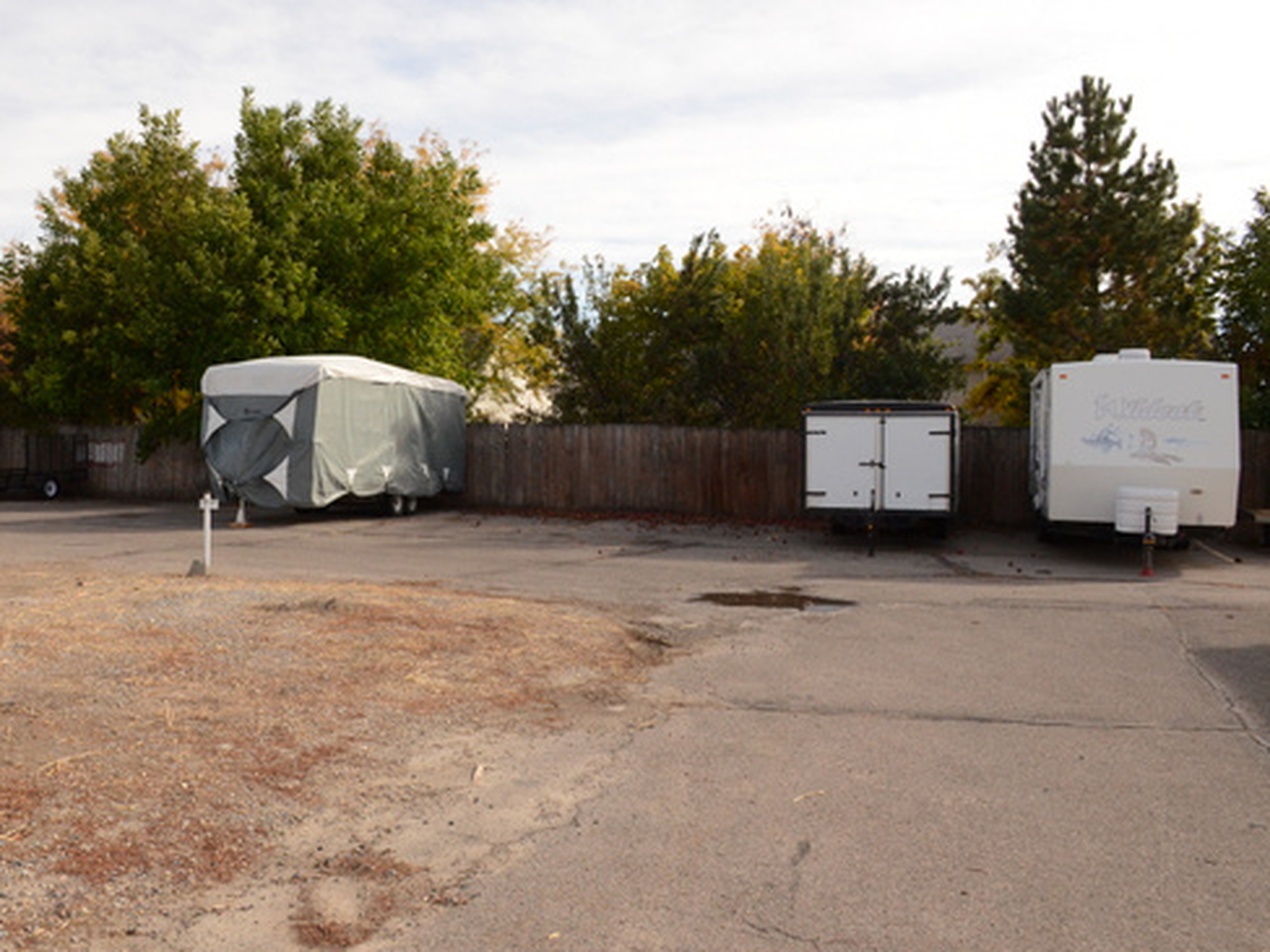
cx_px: 440
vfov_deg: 41.8
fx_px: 1247
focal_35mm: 34
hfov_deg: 53.1
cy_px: 460
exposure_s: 1/4000
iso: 1600
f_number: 6.3
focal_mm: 18
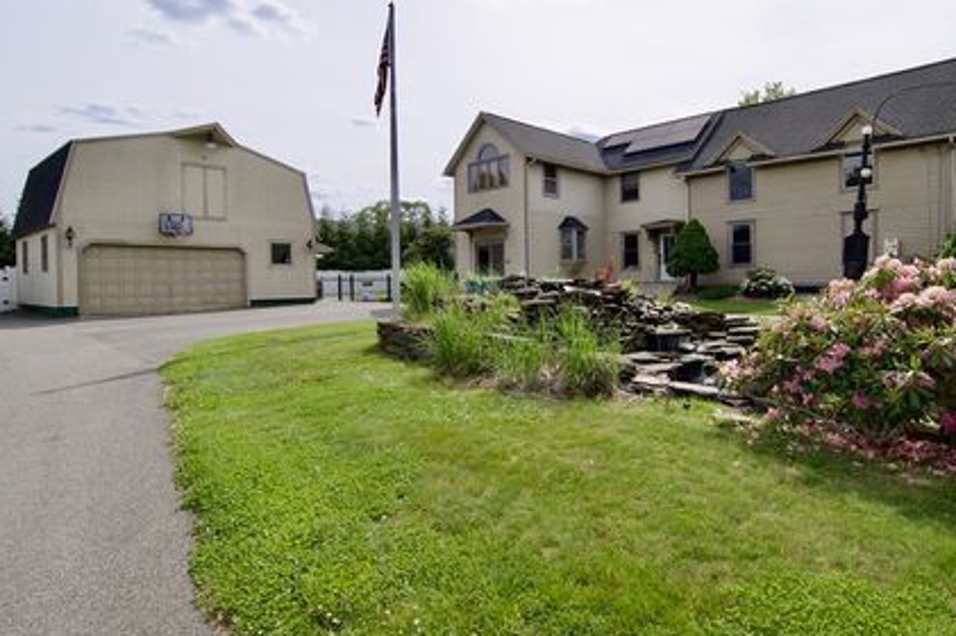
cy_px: 294
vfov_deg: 62.8
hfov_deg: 84.9
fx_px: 520
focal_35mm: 20
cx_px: 525
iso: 100
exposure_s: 1/200
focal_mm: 11
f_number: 11
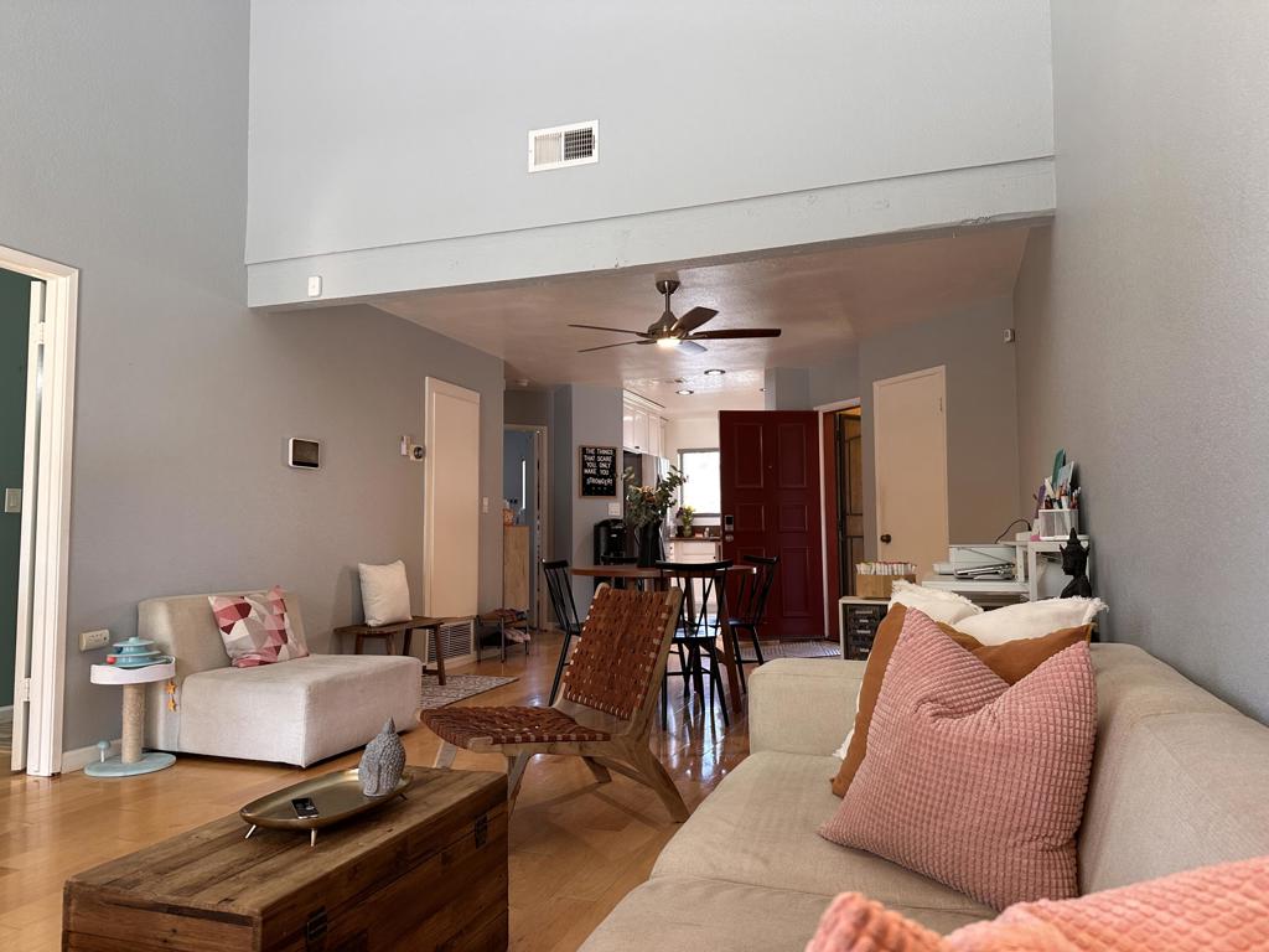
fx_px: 880
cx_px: 634
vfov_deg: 56.8
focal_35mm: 24
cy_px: 476
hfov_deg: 71.6
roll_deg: +0.5
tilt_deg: +4.4
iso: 160
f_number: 1.78
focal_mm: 6.86
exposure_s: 1/120
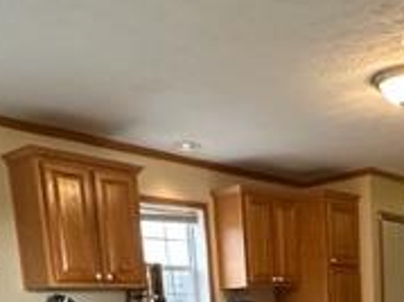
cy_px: 419
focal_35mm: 50
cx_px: 309
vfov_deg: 24.4
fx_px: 583
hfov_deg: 37.2
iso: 400
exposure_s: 1/60
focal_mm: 2.22
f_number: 2.2
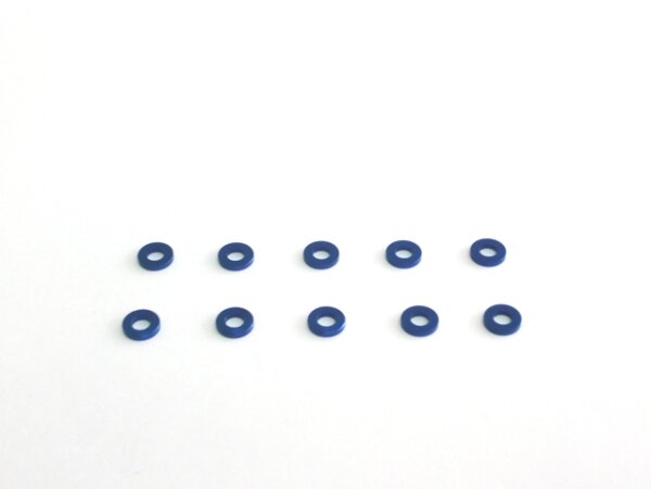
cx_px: 326
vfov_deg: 21.9
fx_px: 1260
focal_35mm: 67
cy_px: 244
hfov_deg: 29.0
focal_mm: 11.1
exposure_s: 1/100
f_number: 4.5
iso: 100
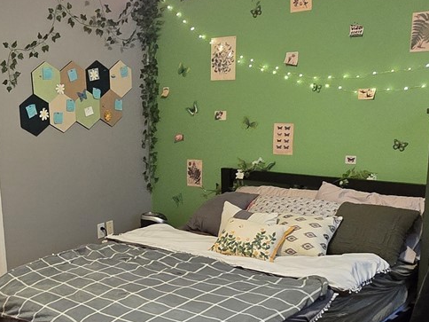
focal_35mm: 43
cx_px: 108
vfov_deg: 33.0
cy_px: 236
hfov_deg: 42.5
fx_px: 533
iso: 640
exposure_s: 1/60
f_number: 2.2
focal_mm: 2.2
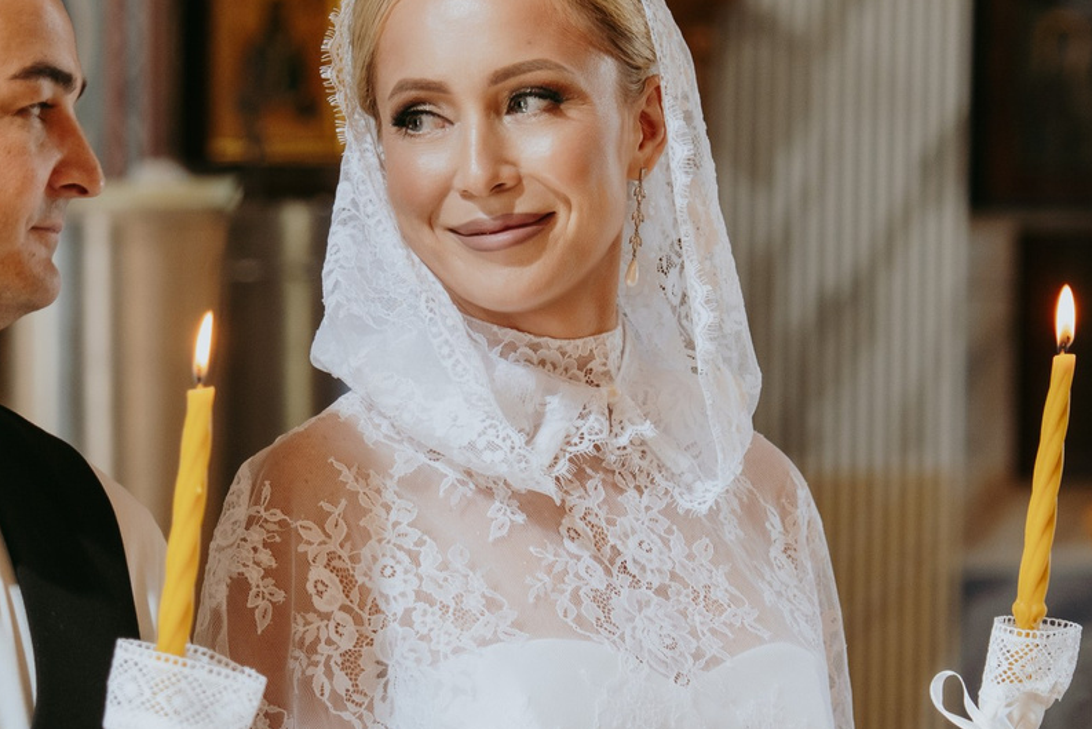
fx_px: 6856
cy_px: 524
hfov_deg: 9.1
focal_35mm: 226
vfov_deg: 6.1
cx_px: 522
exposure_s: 1/125
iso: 400
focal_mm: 70
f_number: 2.8
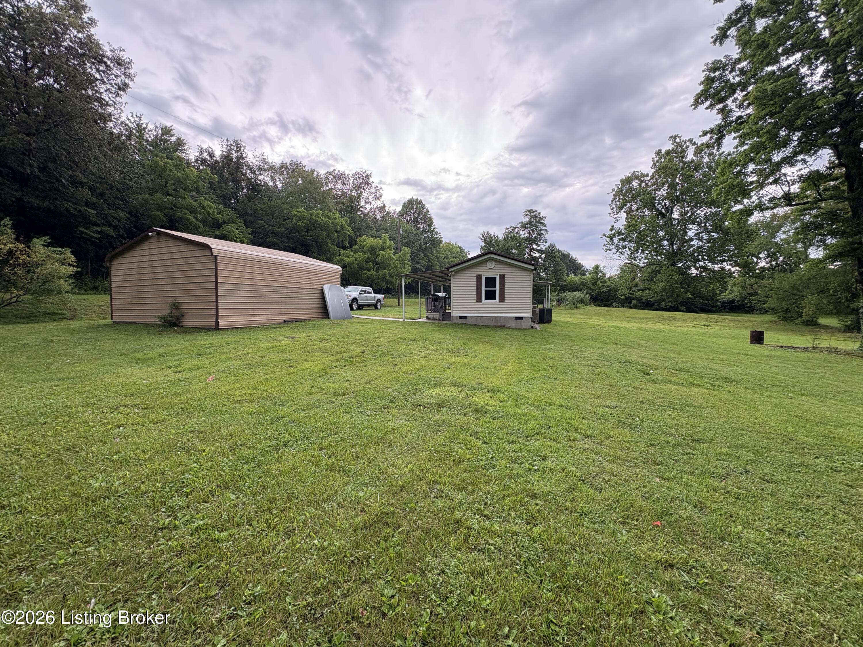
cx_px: 432
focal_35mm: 14
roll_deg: +0.7
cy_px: 324
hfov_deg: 102.1
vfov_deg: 85.7
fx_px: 349
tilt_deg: -2.7
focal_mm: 2.22
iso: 64
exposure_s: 1/164
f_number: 2.2
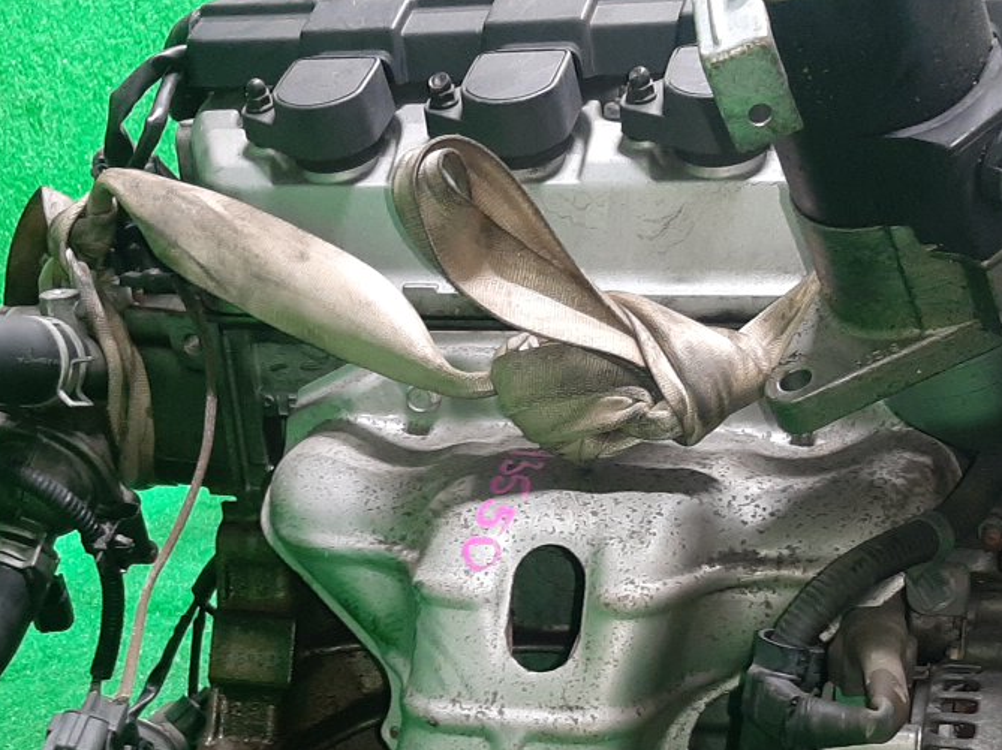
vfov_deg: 25.3
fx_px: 1620
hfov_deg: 34.4
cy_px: 677
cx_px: 490
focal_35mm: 56
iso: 183
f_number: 1.7
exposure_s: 1/33
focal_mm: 3.93
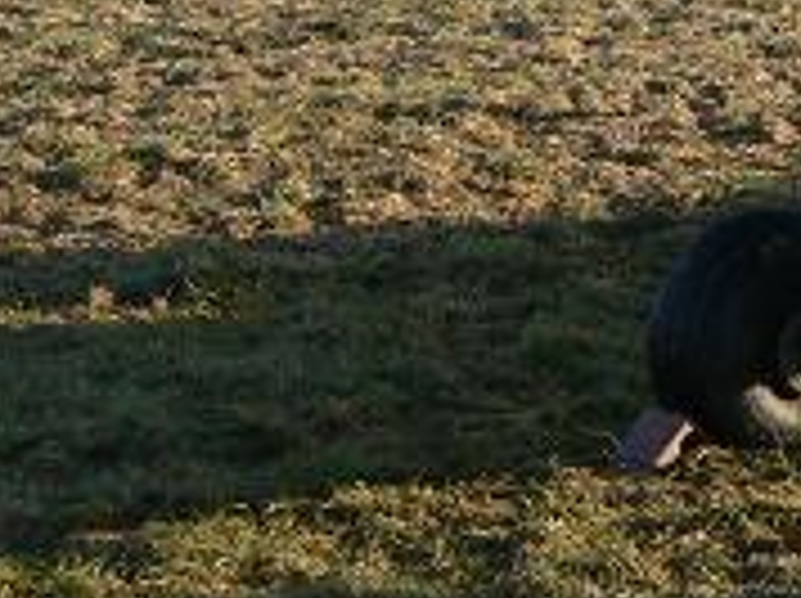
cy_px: -214
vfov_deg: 7.0
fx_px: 4830
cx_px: 1346
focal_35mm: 209
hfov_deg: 9.1
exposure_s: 1/160
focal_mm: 10.1
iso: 80
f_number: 5.6
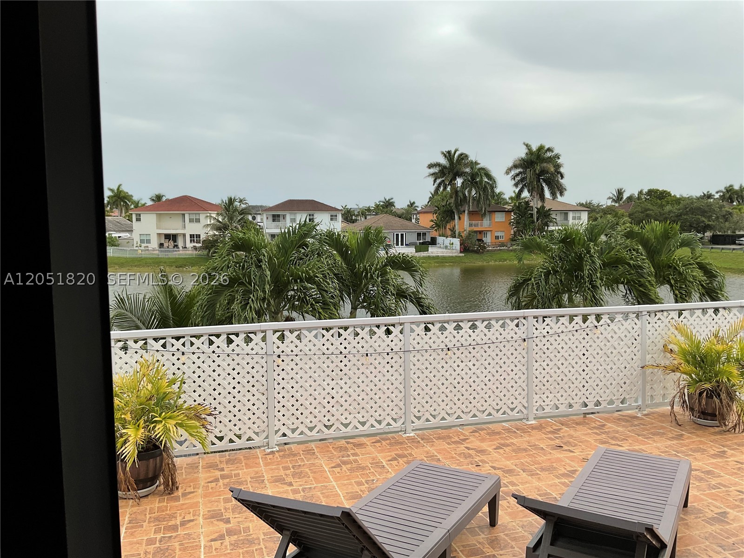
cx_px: 372
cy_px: 279
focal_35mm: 29
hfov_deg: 61.7
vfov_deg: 48.2
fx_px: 623
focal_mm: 3
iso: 16
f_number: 1.8
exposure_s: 1/1035
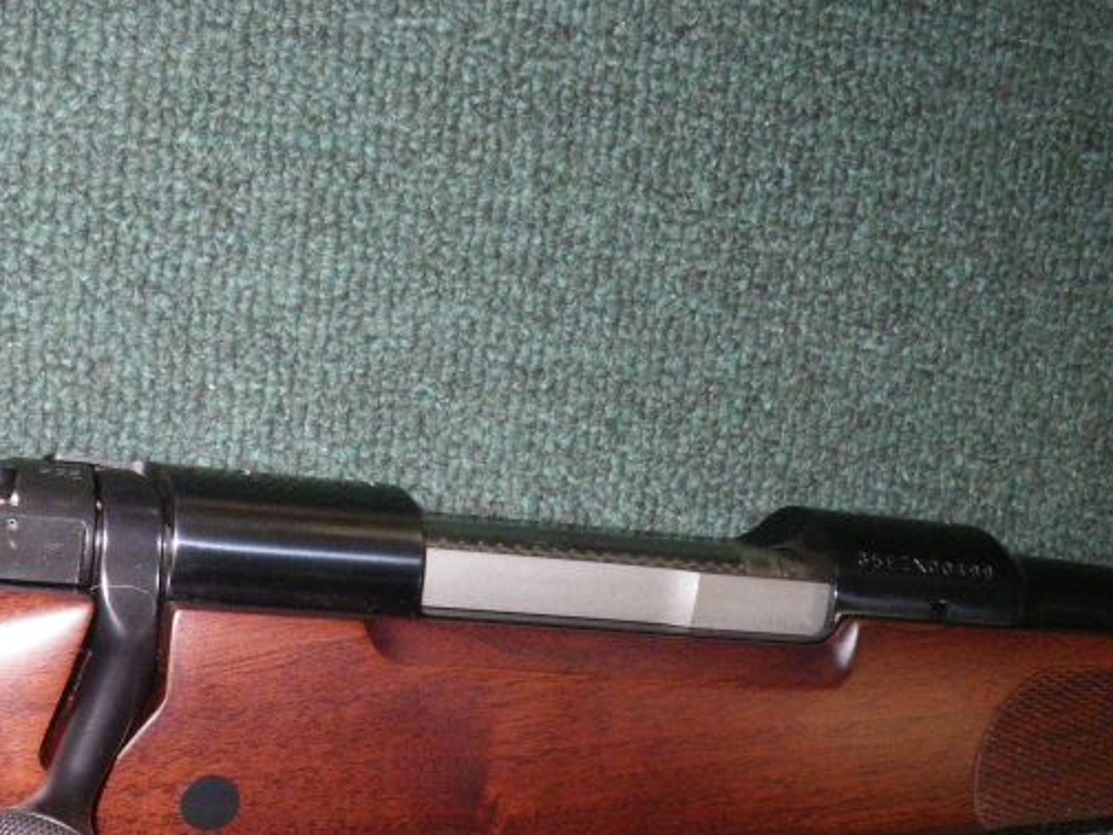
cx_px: 263
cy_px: 668
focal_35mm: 50
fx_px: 1608
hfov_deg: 37.2
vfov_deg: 28.5
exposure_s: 1/50
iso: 400
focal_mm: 5
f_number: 4.2
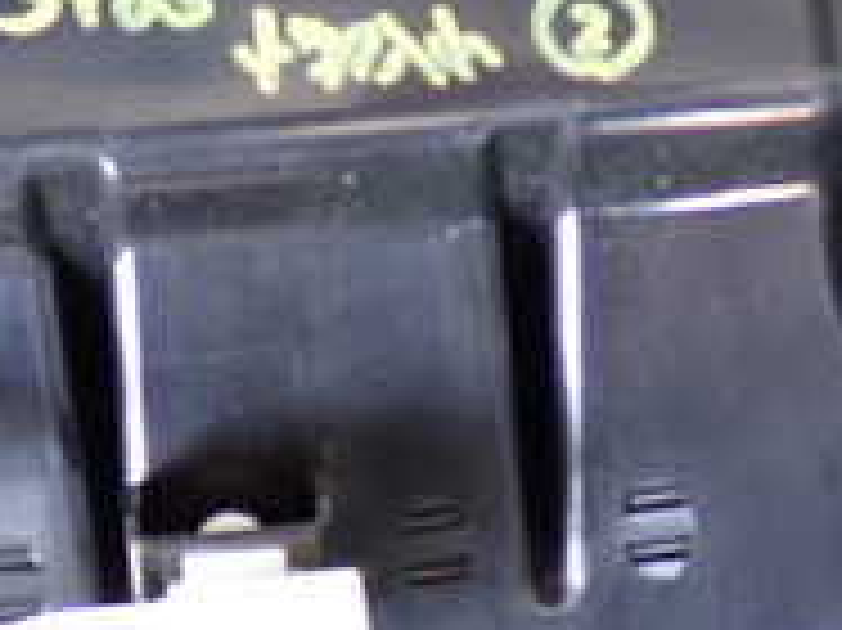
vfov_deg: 12.1
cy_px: 392
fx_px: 2966
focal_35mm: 122
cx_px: 333
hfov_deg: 16.1
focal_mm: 6.83
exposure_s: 1/40
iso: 500
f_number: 2.7
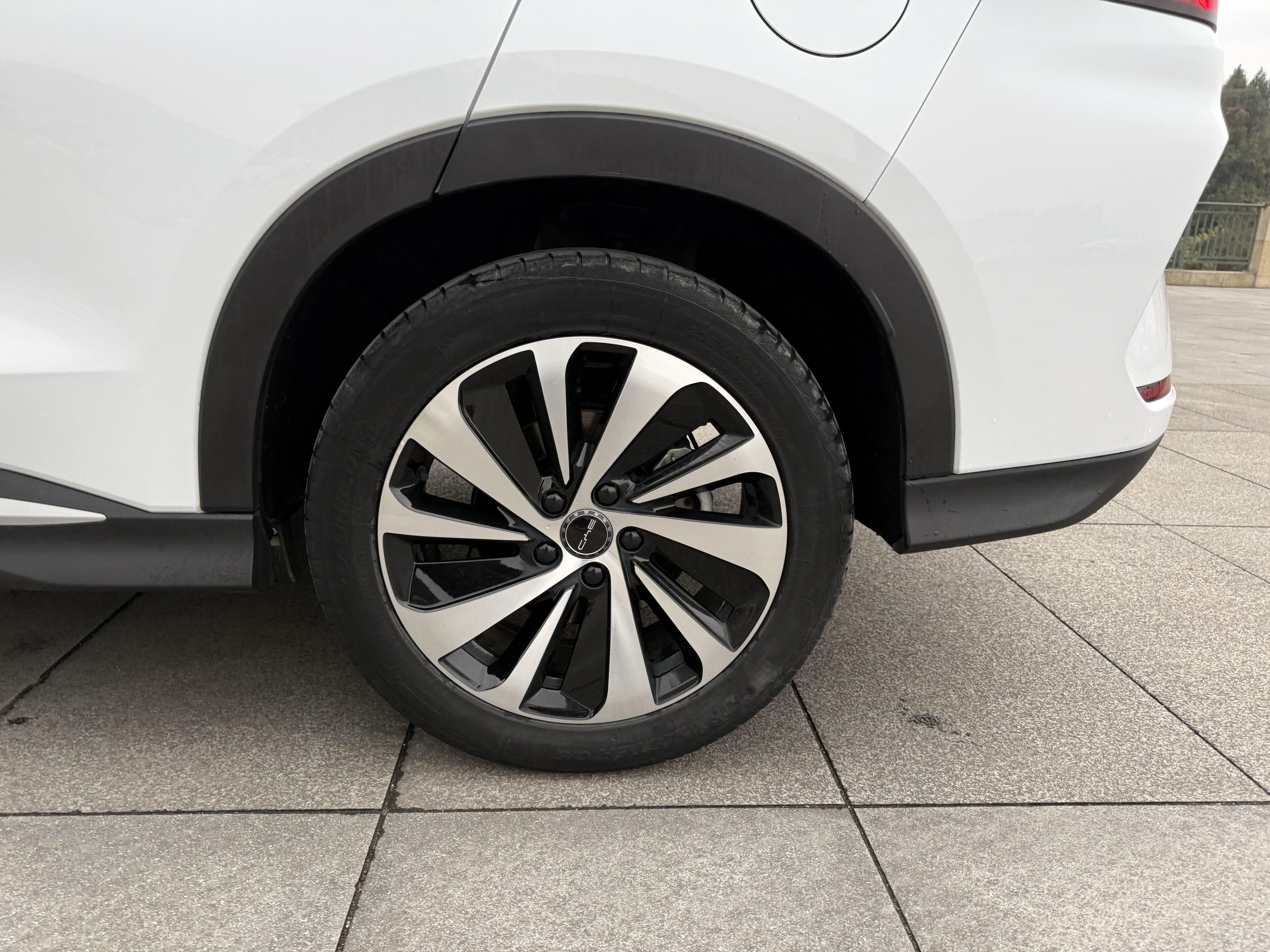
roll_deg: -1.1
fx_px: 881
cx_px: 635
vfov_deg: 56.8
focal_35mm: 24
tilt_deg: -13.9
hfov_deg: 71.6
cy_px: 476
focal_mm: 6.76
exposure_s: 1/118
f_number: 1.78
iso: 200
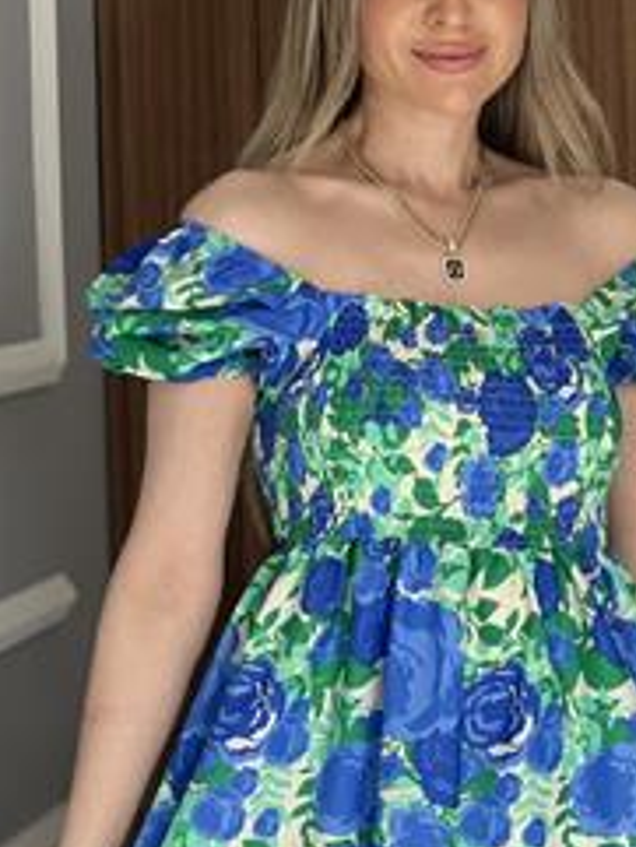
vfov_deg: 11.9
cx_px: 450
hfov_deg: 8.9
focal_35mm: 166
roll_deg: +1.4
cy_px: 429
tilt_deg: -2.5
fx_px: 4063
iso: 250
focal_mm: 9
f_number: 2.8
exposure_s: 1/69
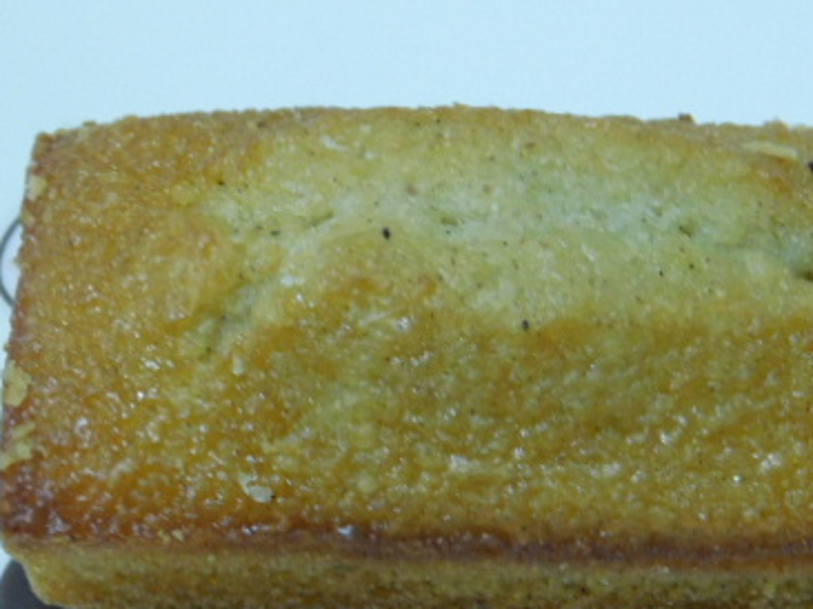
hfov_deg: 14.1
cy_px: 351
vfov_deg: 10.6
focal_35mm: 140
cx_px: 551
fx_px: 3286
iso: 400
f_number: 4.4
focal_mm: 14.2
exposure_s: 1/20
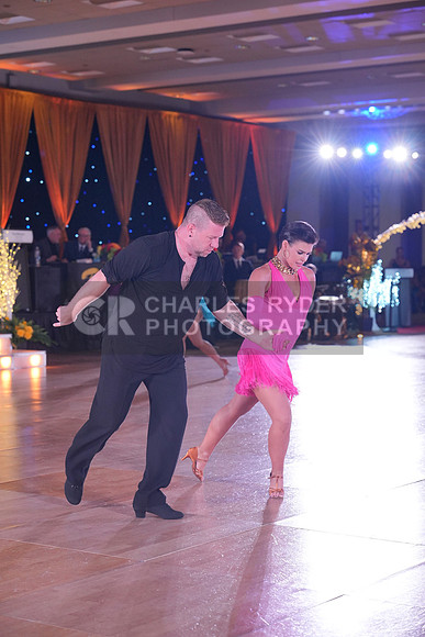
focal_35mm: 72
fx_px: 1274
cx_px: 212
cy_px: 318
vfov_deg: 28.1
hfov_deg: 18.9
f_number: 4
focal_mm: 72
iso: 2000
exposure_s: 1/400
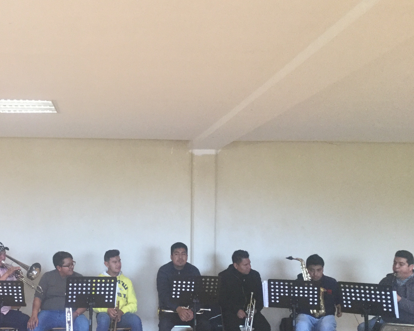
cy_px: 194
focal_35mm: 47
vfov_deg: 32.0
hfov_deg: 38.7
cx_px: 111
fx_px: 576
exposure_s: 1/30
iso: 125
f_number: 2.4
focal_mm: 3.3
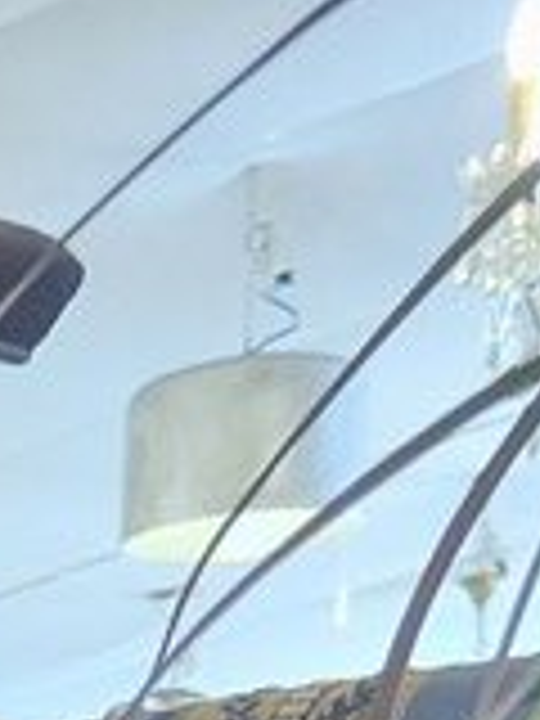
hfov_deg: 8.0
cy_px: 2097
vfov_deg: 9.7
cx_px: -990
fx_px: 3370
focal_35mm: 162
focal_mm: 5.4
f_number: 1.8
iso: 800
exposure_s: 1/50
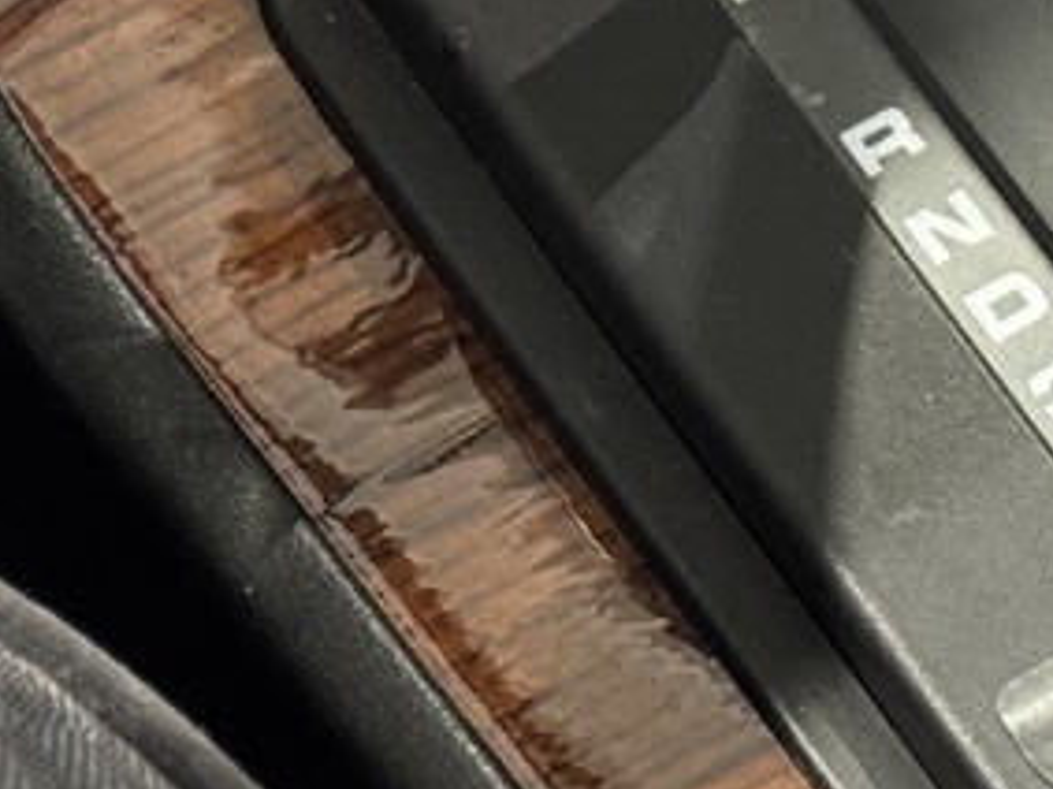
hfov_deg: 8.1
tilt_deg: -56.9
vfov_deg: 6.1
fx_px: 7419
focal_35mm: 244
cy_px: 424
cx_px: 830
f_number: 1.78
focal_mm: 6.76
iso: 320
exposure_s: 1/33
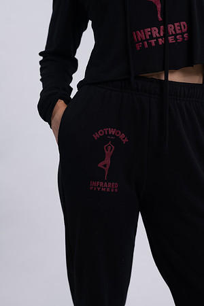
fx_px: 722
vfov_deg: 23.9
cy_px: 153
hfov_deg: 16.1
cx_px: 102
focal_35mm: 85
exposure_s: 1/125
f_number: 4
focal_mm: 85
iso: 125
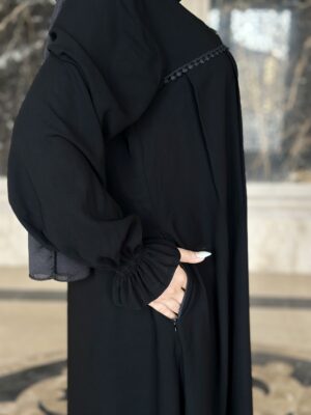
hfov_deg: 30.3
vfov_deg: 39.7
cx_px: 156
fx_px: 575
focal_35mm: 48
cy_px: 208
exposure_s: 1/60
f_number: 1.78
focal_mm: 6.86
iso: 250
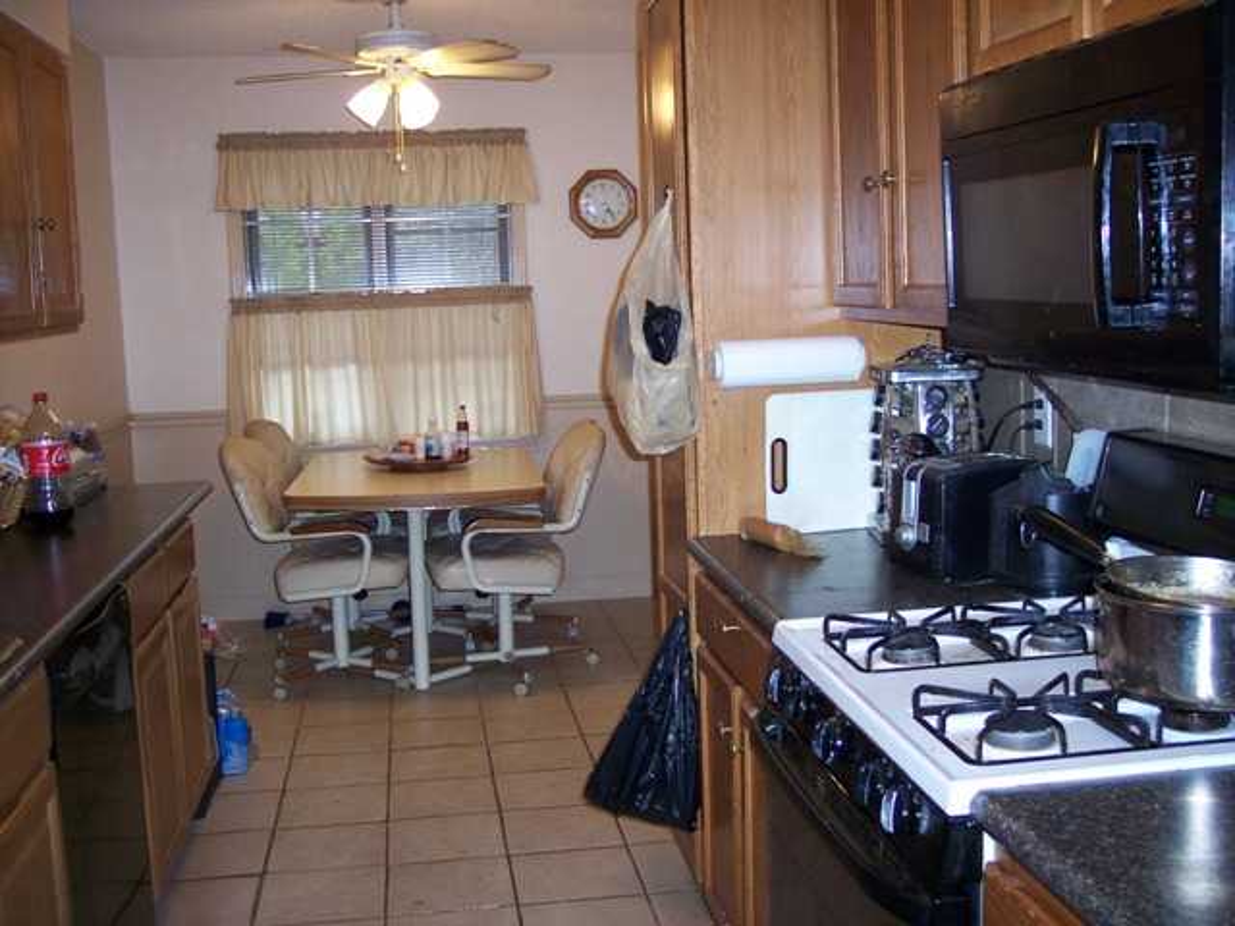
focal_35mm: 39
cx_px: 618
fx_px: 1391
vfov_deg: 36.8
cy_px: 463
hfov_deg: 47.9
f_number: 2.8
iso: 140
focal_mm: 8
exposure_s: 1/60
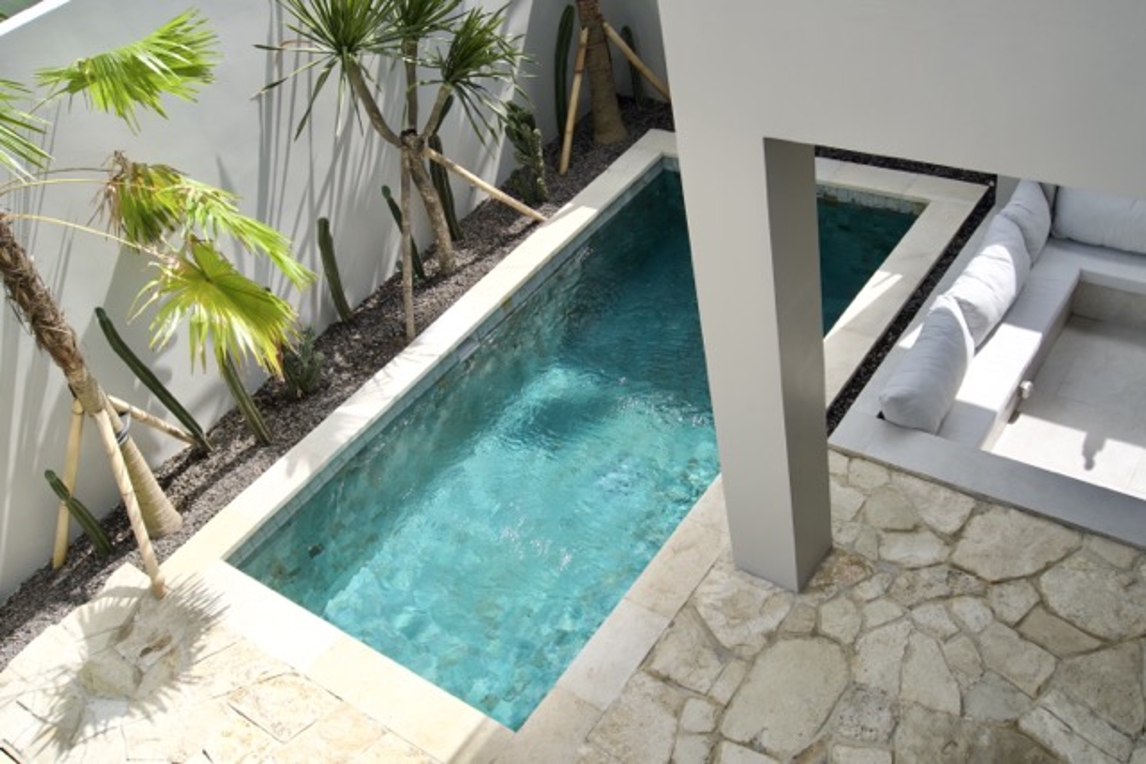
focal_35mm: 30
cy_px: 382
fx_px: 955
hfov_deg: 61.9
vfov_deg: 43.6
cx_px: 573
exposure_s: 1/640
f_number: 4.5
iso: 100
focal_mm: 20
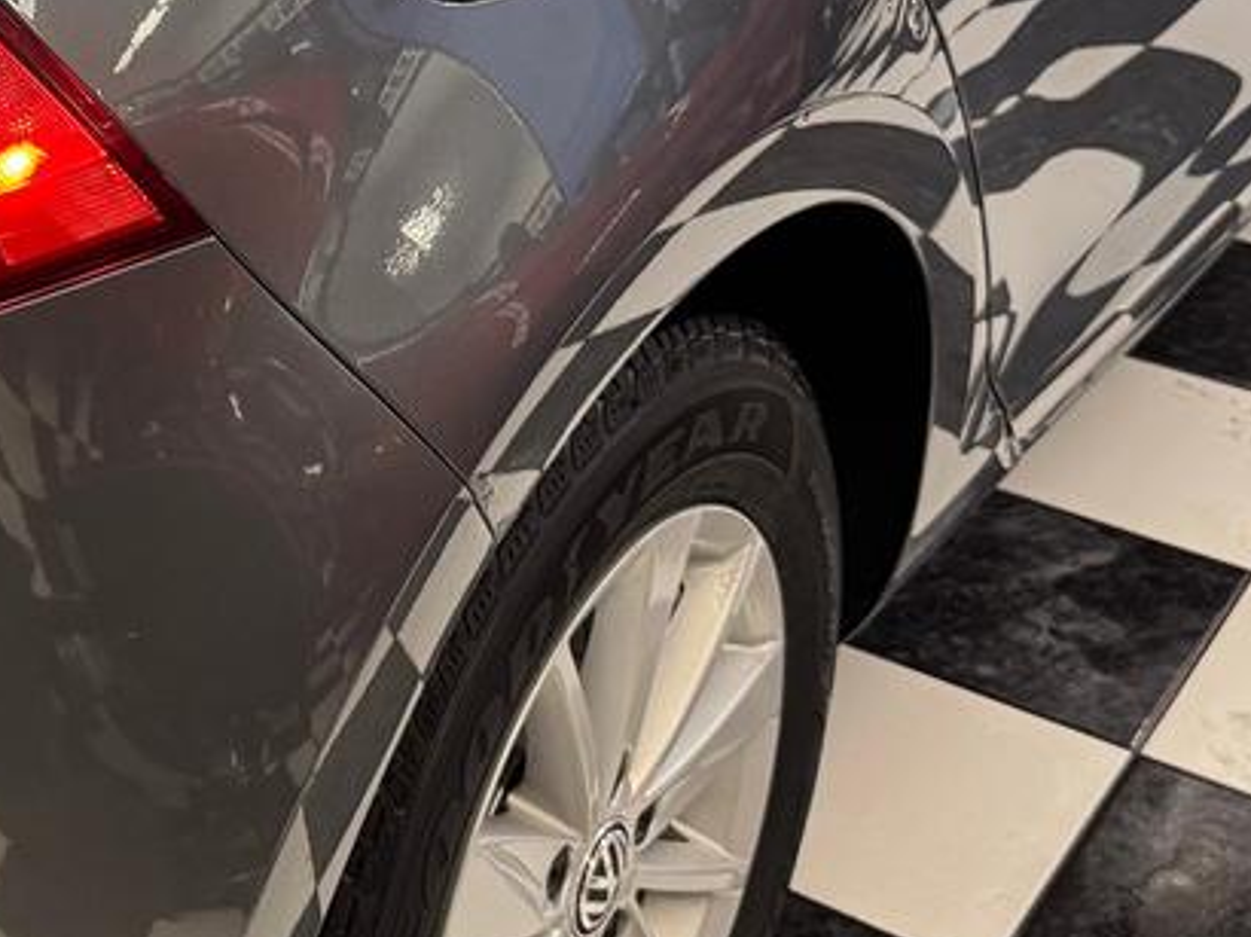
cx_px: -92
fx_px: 2709
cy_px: 79
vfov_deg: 19.2
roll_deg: +1.0
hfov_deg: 24.4
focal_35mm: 75
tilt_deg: -24.4
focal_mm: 6.76
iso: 250
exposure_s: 1/60
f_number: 1.78
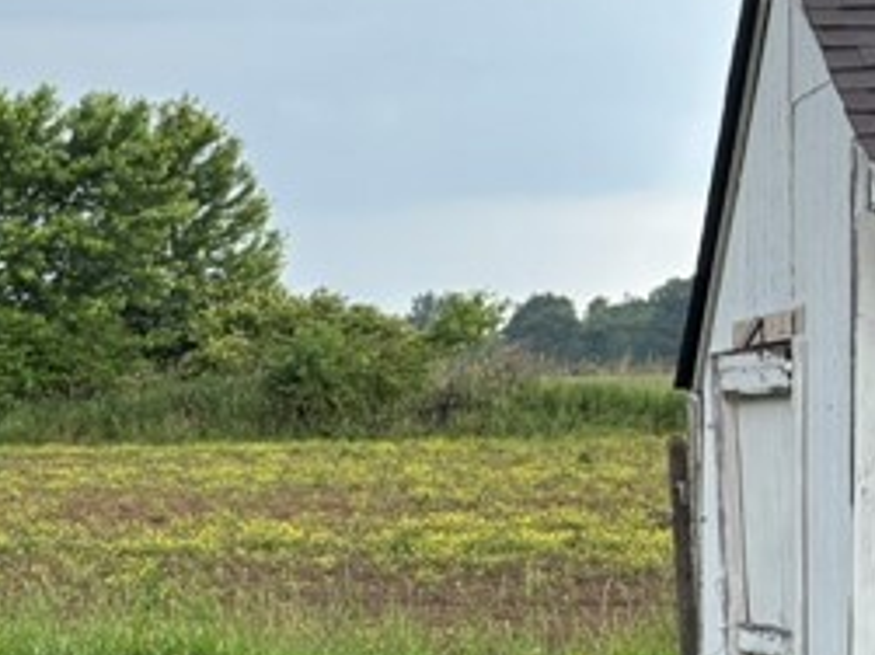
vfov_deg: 13.9
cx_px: -816
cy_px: 540
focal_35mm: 106
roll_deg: +2.2
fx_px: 2678
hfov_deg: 15.3
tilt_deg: -3.3
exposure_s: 1/791
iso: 50
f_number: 1.6
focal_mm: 5.96
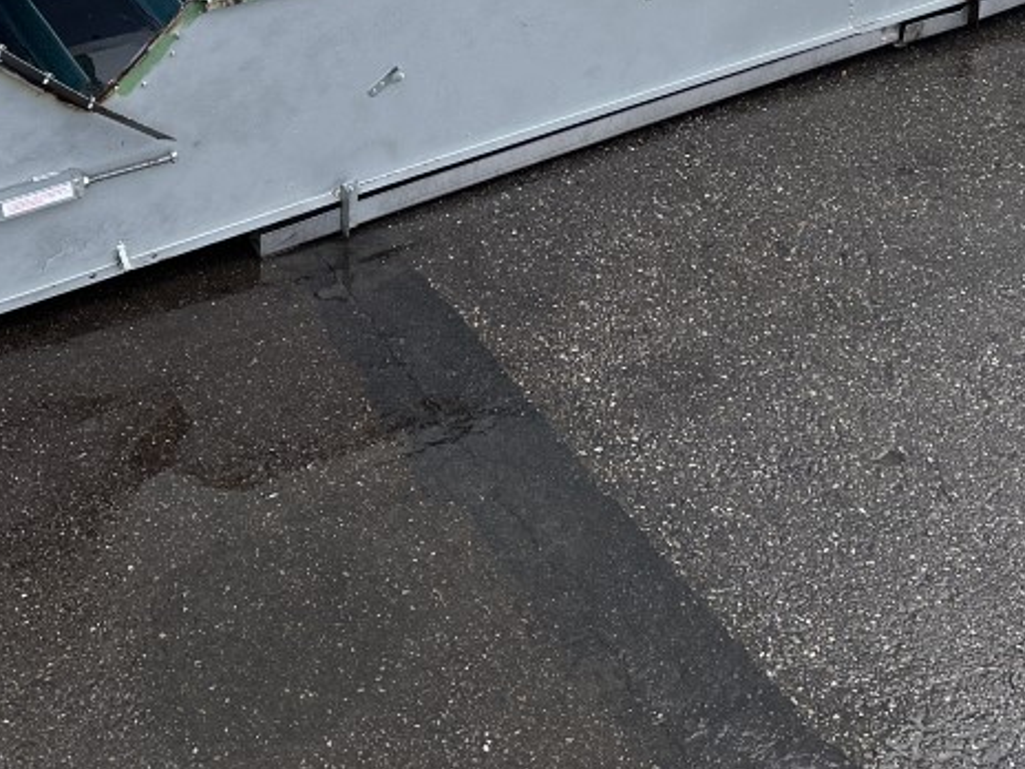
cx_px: 601
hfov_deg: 36.1
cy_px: -62
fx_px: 1569
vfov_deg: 25.6
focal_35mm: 53
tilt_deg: -23.1
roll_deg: -2.0
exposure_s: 1/543
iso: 80
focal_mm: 6.86
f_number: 1.78
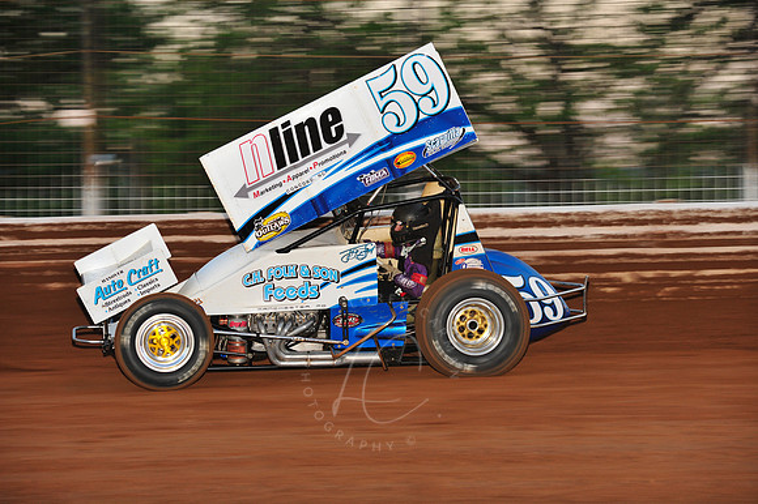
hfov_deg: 14.2
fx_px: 3051
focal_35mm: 145
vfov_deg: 9.5
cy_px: 252
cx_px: 379
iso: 800
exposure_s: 1/320
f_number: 7.1
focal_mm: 145
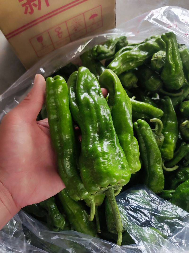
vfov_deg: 69.4
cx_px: 94
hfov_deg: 54.9
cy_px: 126
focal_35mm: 25
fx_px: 182
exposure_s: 1/100
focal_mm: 4.71
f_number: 1.79
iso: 76
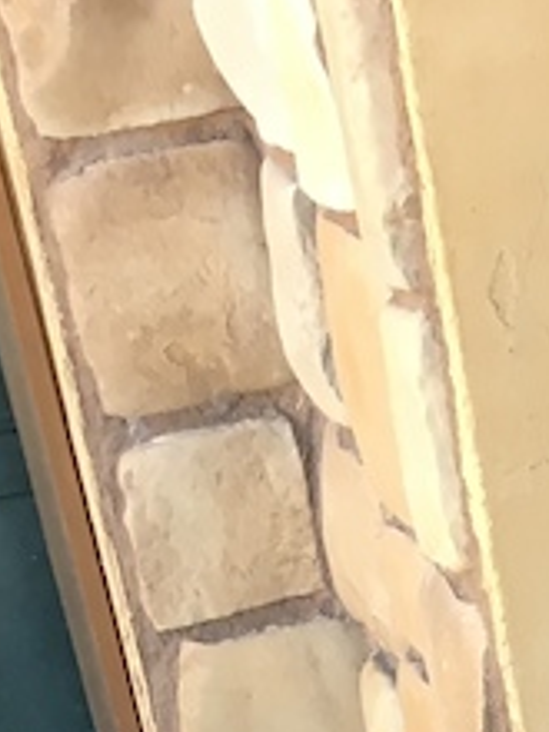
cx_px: 785
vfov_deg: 12.1
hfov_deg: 10.6
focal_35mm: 135
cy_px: 1684
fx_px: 2855
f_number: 2.2
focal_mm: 4.15
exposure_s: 1/40
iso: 25
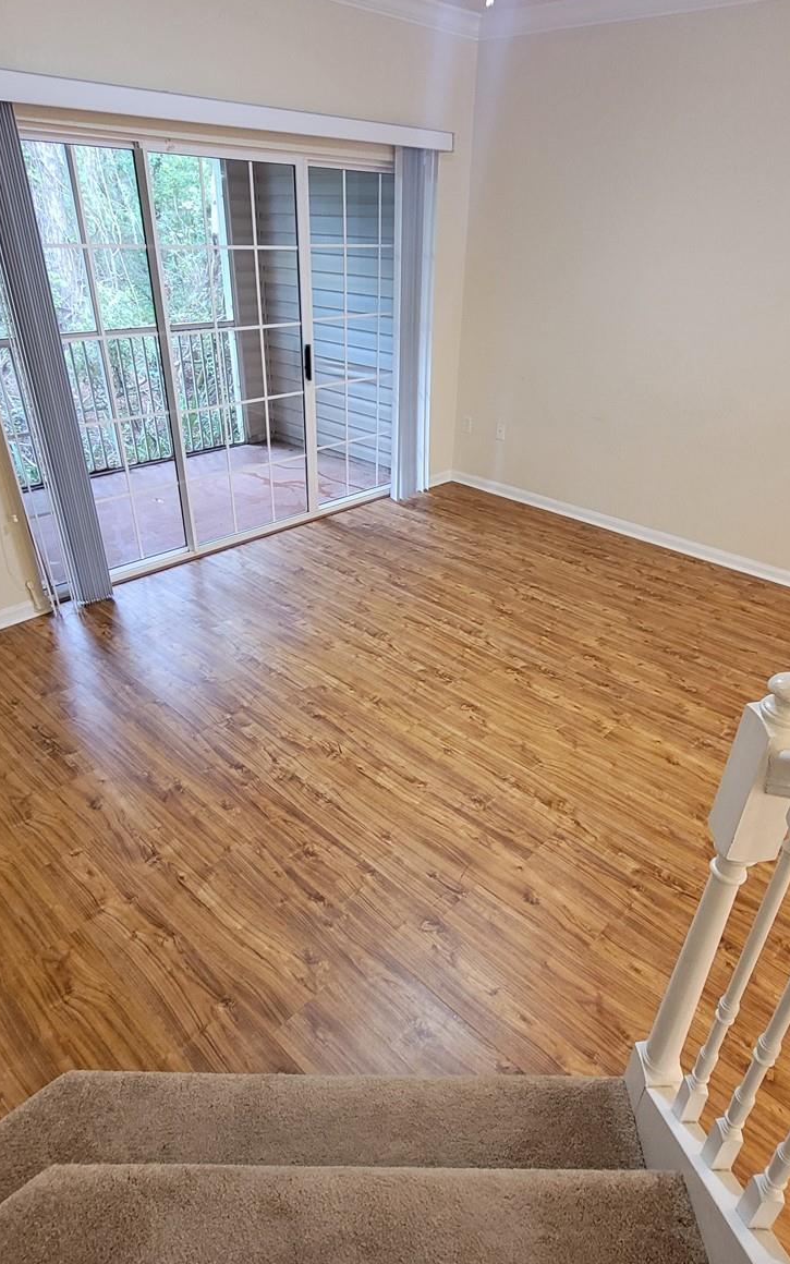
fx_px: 655
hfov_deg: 62.1
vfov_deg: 88.0
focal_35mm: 19
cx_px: 426
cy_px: 645
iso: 320
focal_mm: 2.2
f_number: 2.2
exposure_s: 1/30
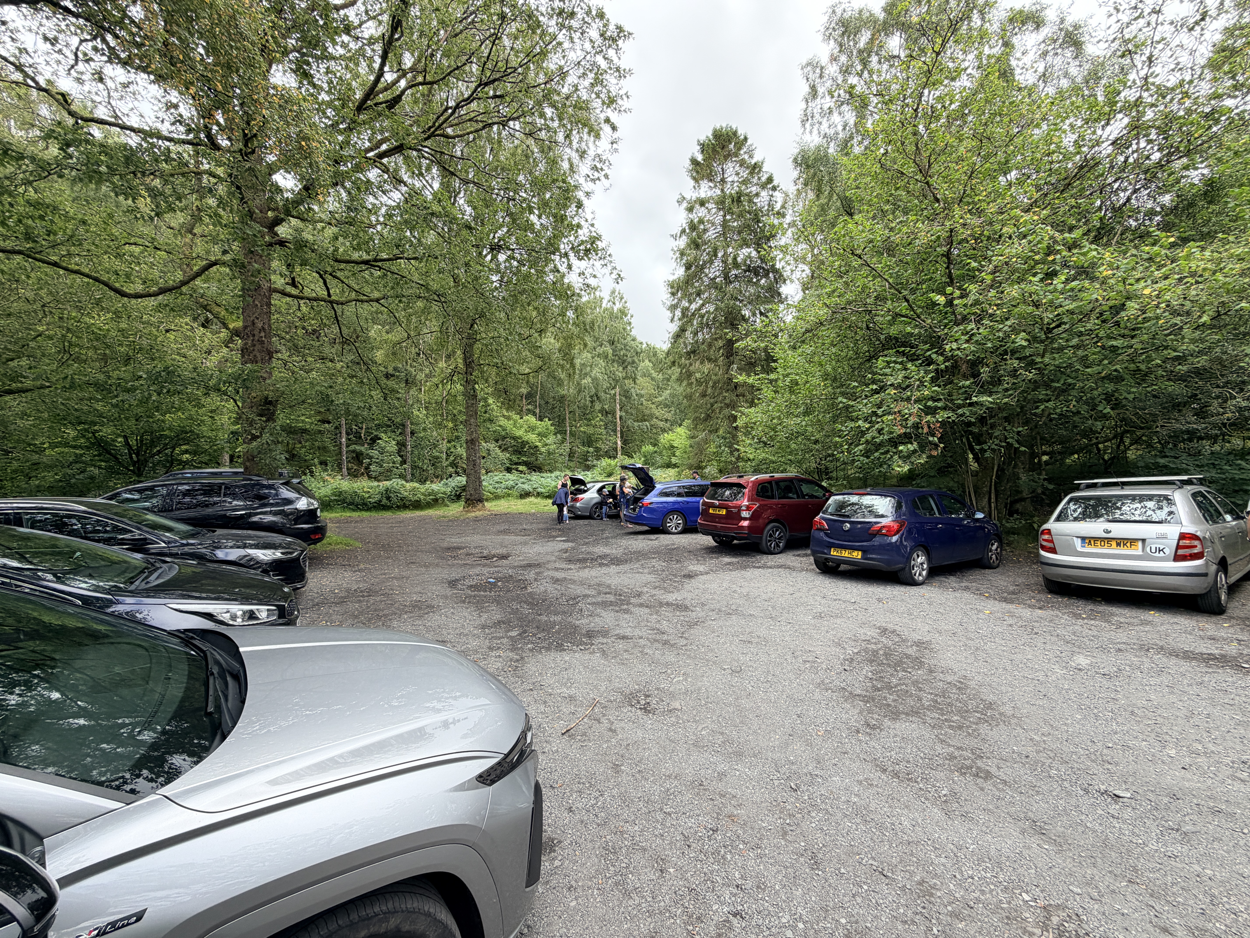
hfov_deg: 102.1
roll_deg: +0.8
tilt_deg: +1.5
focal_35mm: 14
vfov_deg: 85.7
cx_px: 625
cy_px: 469
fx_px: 506
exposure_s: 1/141
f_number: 2.2
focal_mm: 2.22
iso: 50
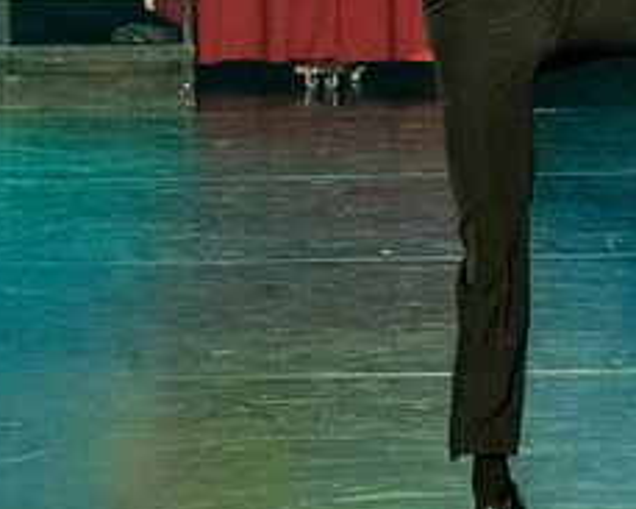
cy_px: 61
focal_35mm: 216
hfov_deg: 8.9
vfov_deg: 7.1
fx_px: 4064
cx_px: 506
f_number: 4
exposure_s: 1/200
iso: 4500
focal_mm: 36
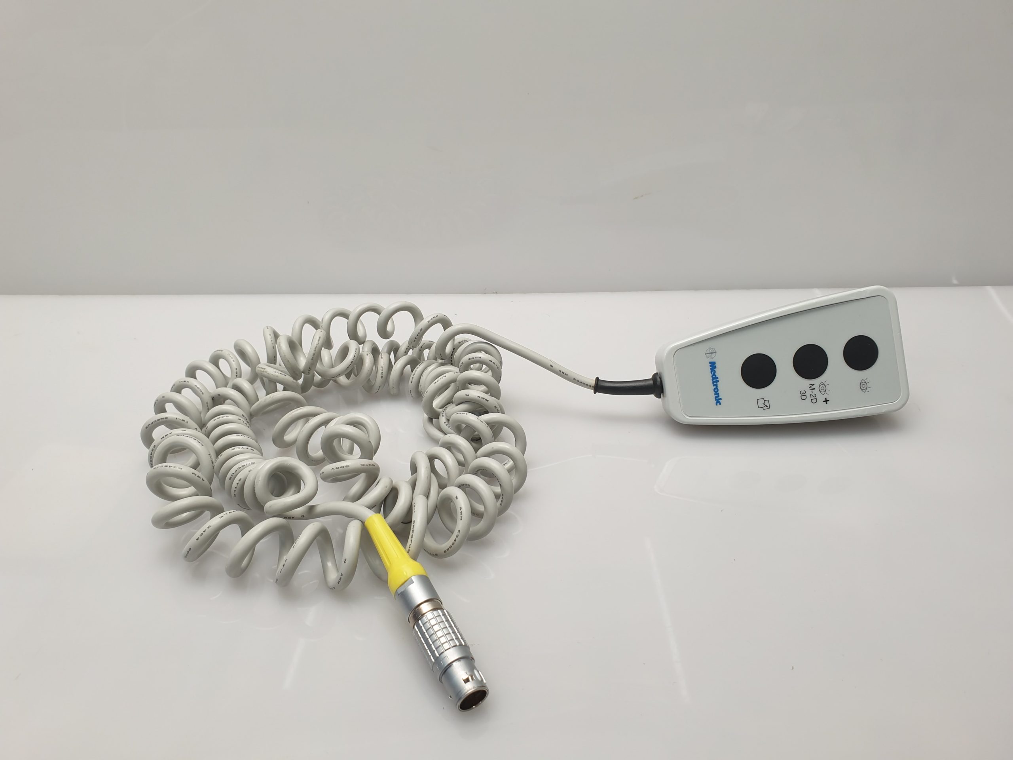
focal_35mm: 26
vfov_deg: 53.1
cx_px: 506
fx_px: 761
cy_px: 380
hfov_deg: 67.3
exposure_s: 1/50
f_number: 2.4
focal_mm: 4.3
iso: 64
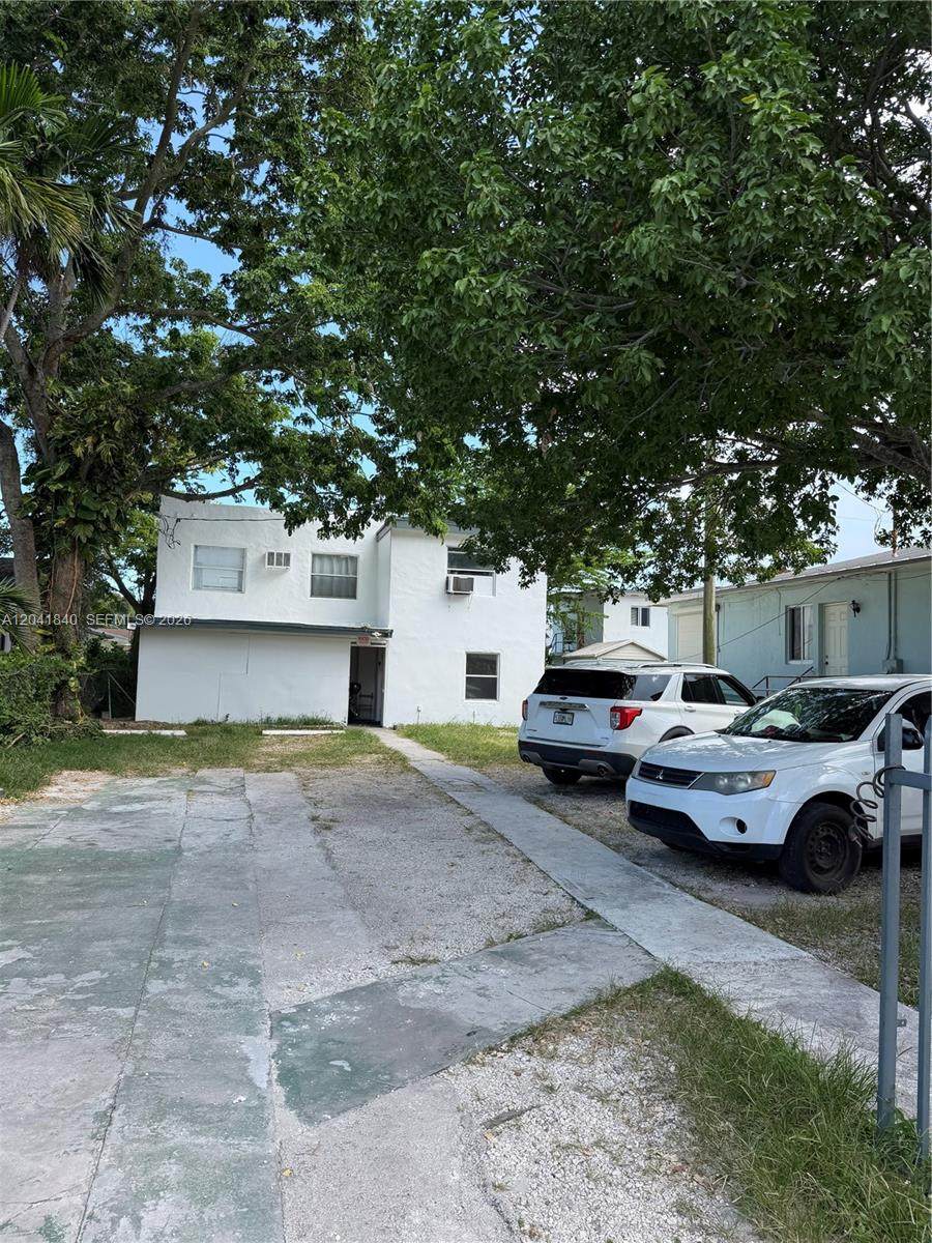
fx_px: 862
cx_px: 466
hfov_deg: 56.8
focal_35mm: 24
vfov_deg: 71.6
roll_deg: -3.1
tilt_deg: +5.4
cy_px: 622
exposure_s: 1/1337
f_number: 1.78
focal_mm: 6.76
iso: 80
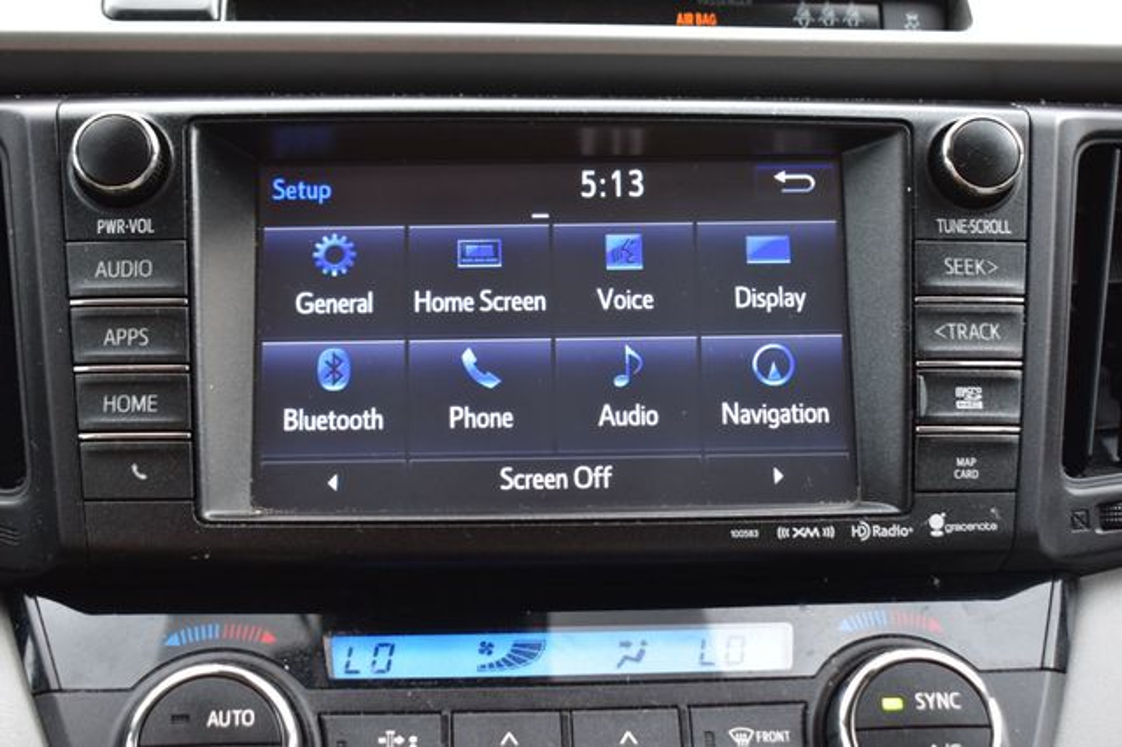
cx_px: 561
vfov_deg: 23.8
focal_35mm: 57
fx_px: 1776
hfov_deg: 35.1
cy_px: 374
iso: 560
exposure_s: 1/15
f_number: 6.3
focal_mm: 38
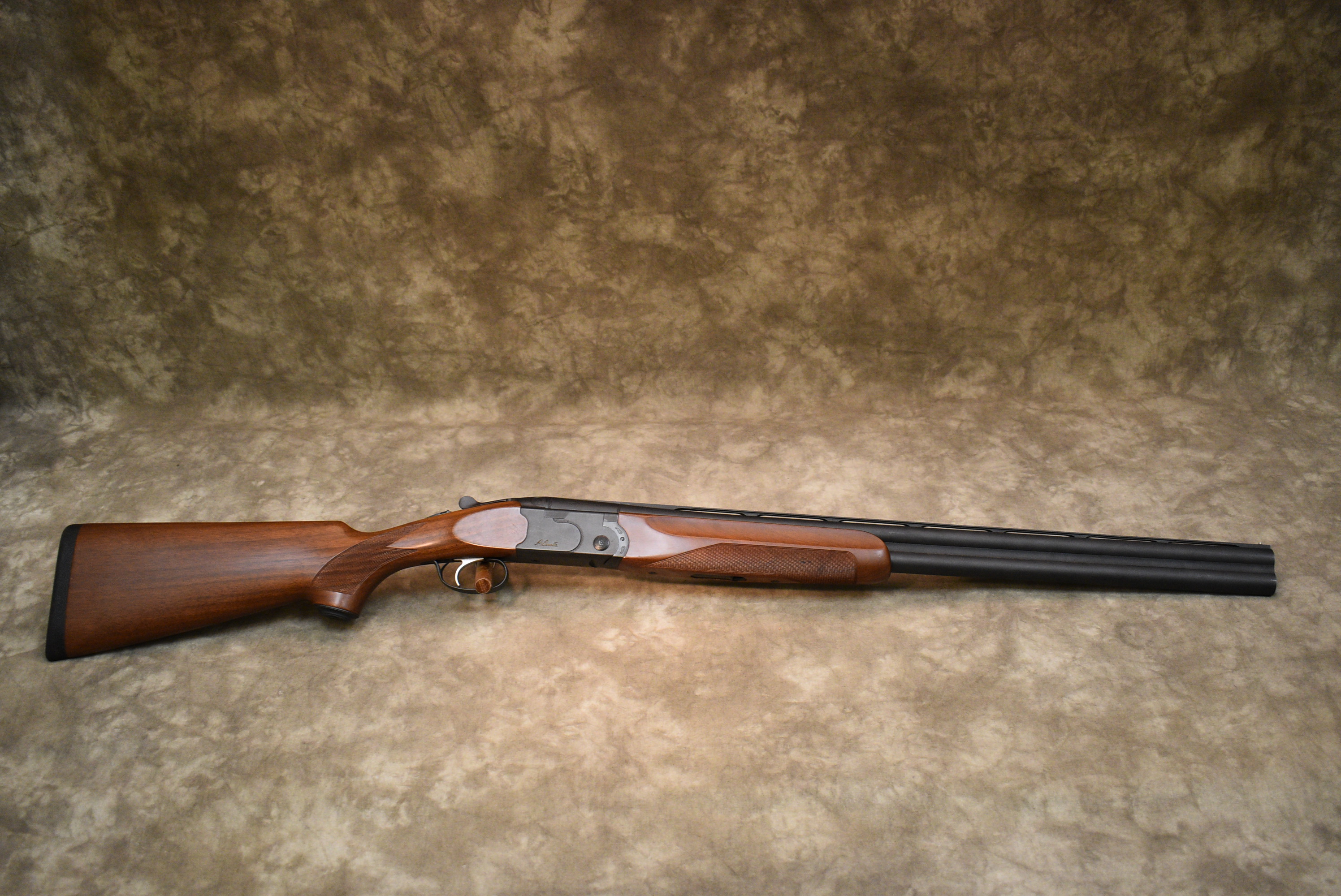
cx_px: 670
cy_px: 448
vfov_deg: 36.9
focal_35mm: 36
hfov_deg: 53.1
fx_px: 1342
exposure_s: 1/125
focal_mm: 24
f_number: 3.8
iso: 1400
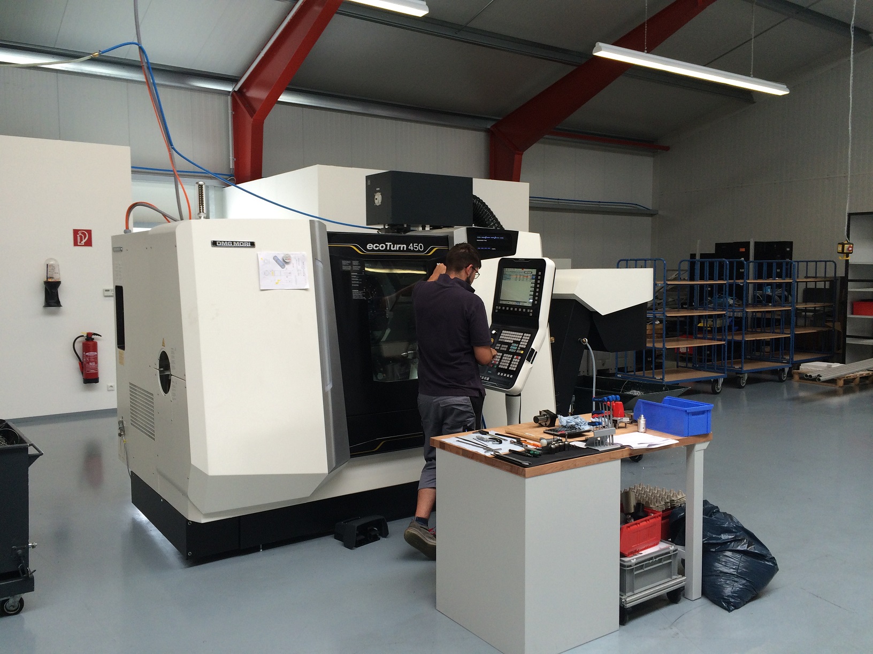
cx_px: 436
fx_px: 731
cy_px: 327
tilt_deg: -7.9
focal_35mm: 29
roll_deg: -1.0
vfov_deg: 48.2
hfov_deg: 61.7
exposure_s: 1/100
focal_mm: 4.15
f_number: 2.2
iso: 64
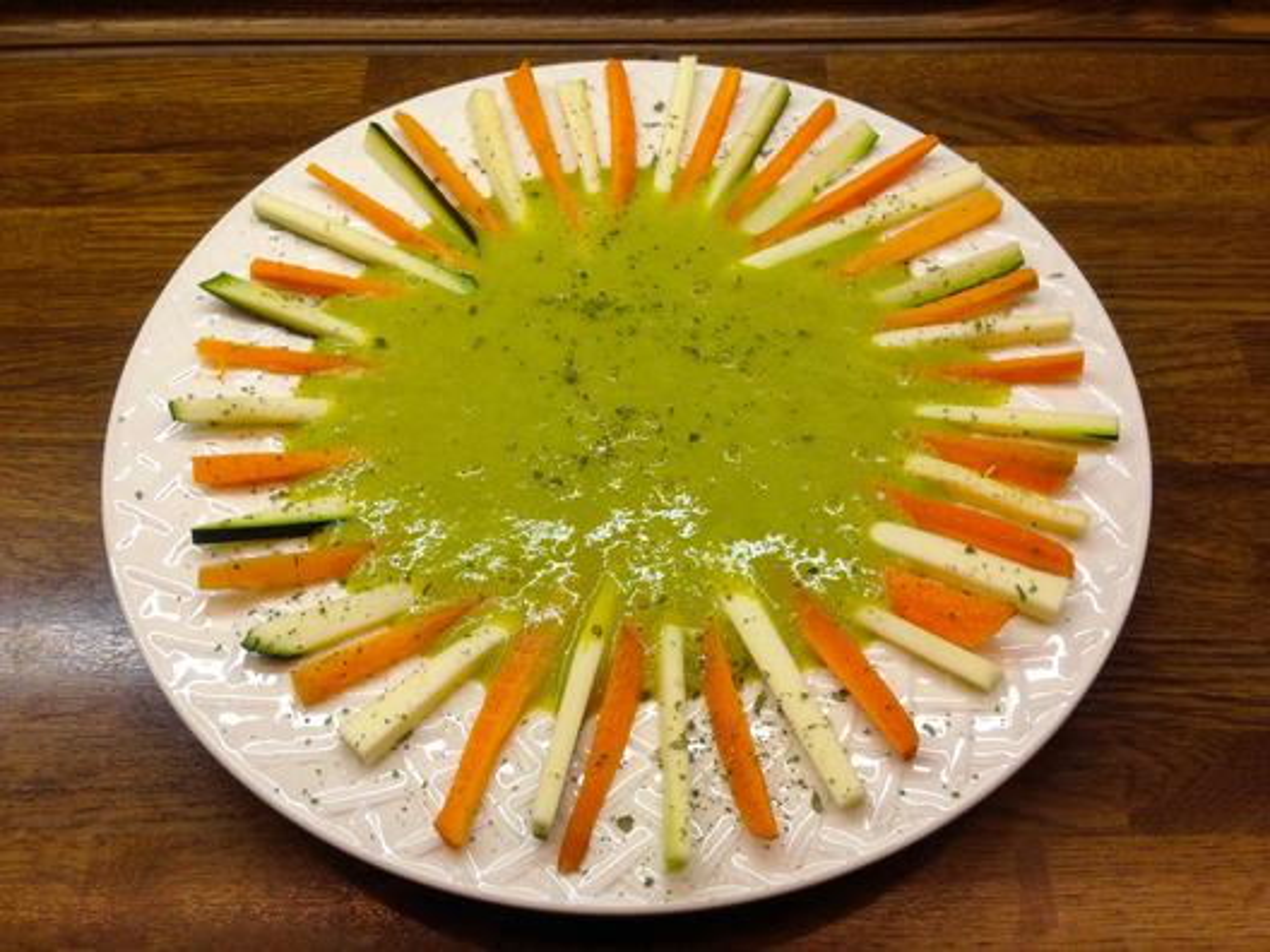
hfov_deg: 55.4
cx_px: 635
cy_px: 476
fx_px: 1211
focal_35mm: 33
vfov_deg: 42.9
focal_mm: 4.12
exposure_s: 1/100
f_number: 2.4
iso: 80
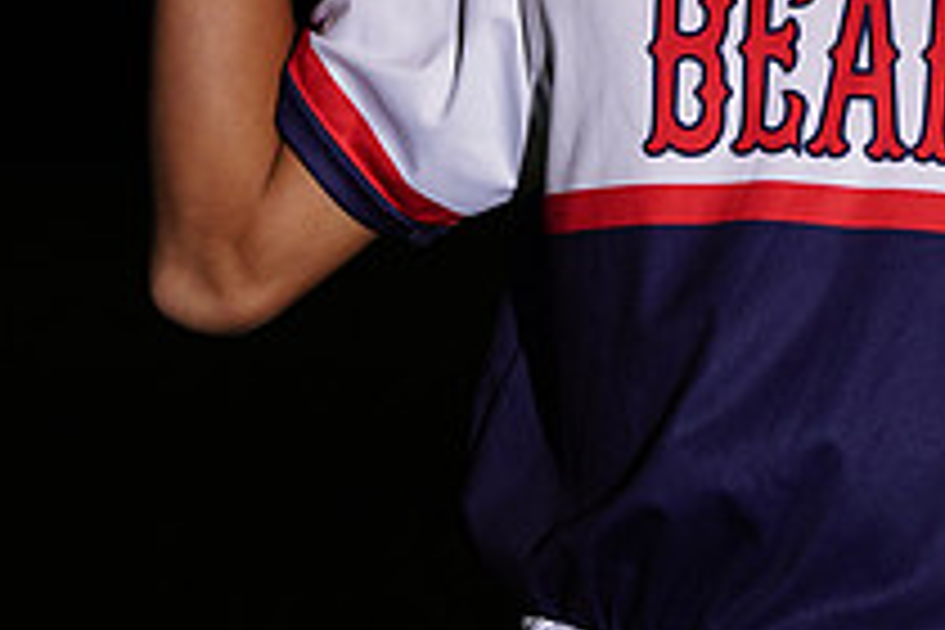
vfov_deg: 2.7
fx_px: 13413
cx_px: 598
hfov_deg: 4.0
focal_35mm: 511
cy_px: -227
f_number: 9
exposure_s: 1/125
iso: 400
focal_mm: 185
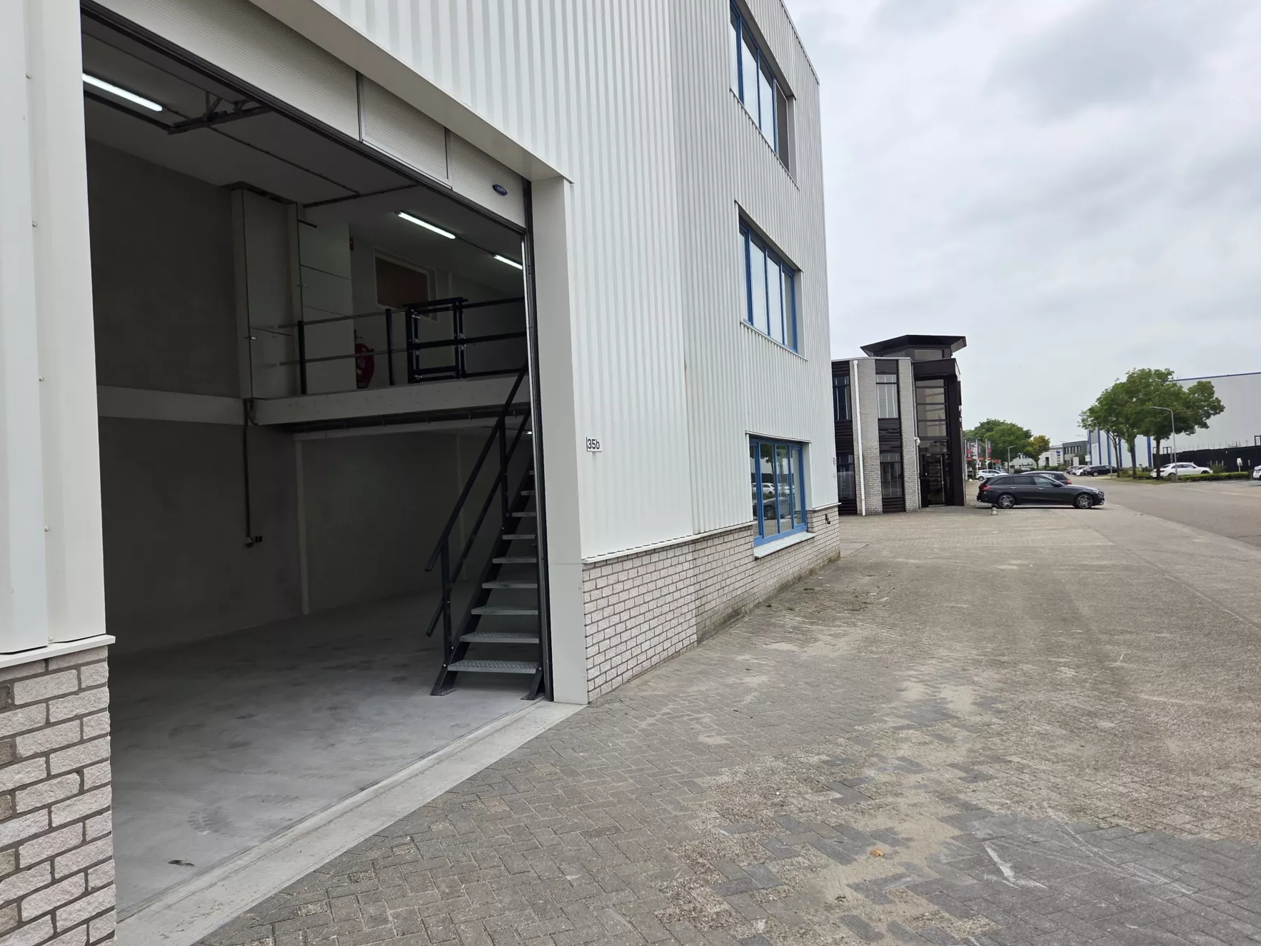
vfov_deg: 54.9
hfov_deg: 69.3
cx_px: 601
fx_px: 911
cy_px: 473
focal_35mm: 25
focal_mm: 5.4
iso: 80
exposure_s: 1/2621
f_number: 1.8
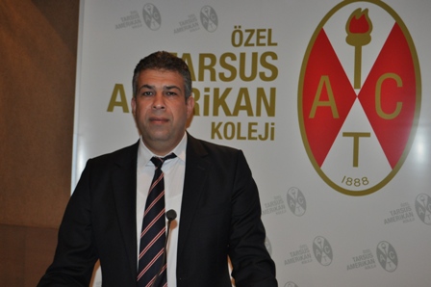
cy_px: 144
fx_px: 538
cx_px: 216
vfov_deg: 29.8
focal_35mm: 45
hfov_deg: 43.6
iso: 800
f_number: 4.5
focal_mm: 30
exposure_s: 1/60
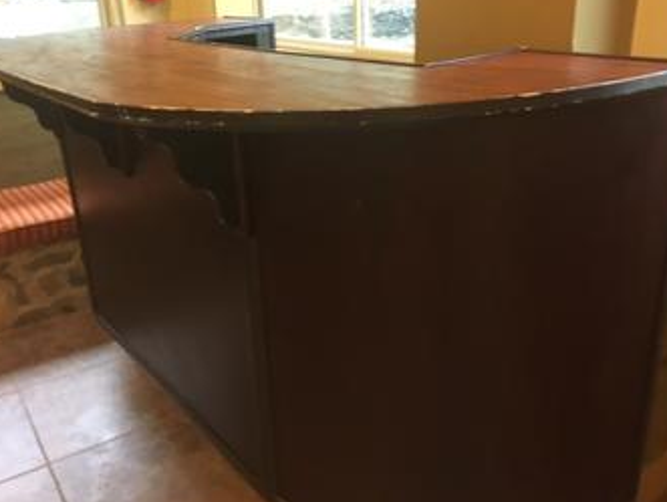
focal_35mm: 35
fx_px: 675
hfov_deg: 52.4
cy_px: 244
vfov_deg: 40.8
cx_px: 292
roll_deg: +1.4
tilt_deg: -22.3
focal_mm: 4.15
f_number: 2.2
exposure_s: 1/15
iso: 250
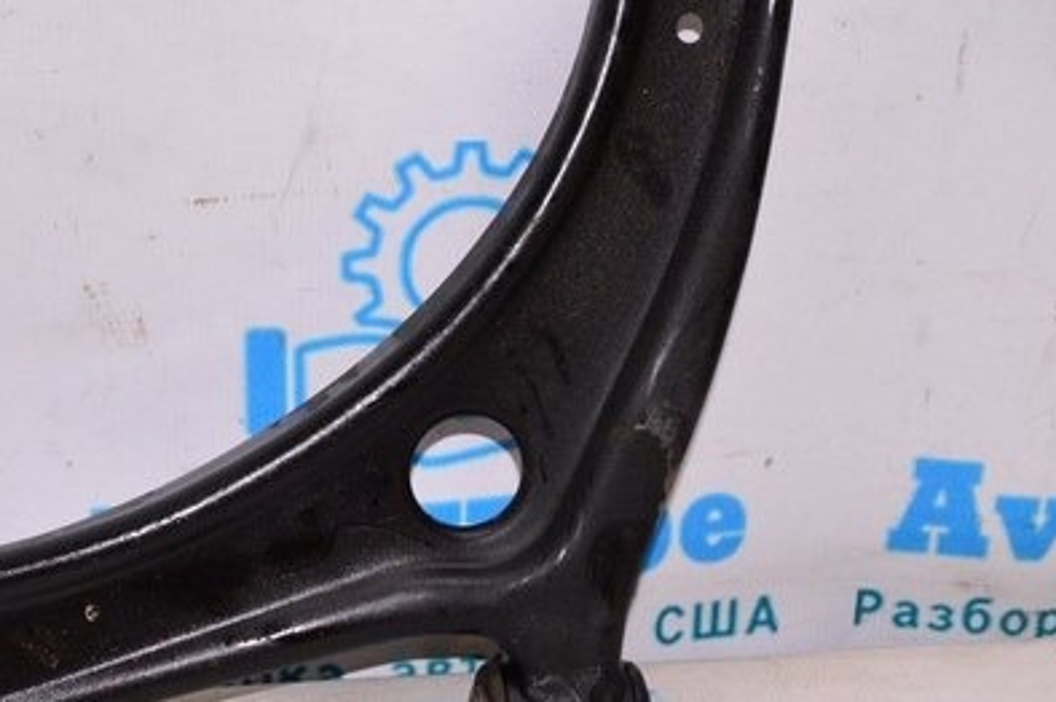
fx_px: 2286
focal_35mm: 78
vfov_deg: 17.4
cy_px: 205
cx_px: 252
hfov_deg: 25.7
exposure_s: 1/160
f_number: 8
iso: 1600
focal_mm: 20
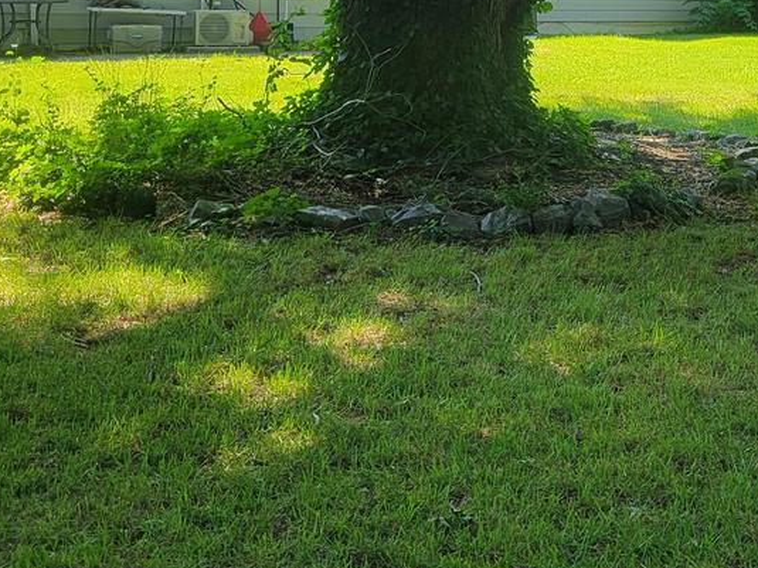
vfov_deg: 20.4
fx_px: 1532
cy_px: 17
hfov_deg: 27.3
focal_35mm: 70
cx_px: 596
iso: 40
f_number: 1.8
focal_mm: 5.4
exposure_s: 1/400
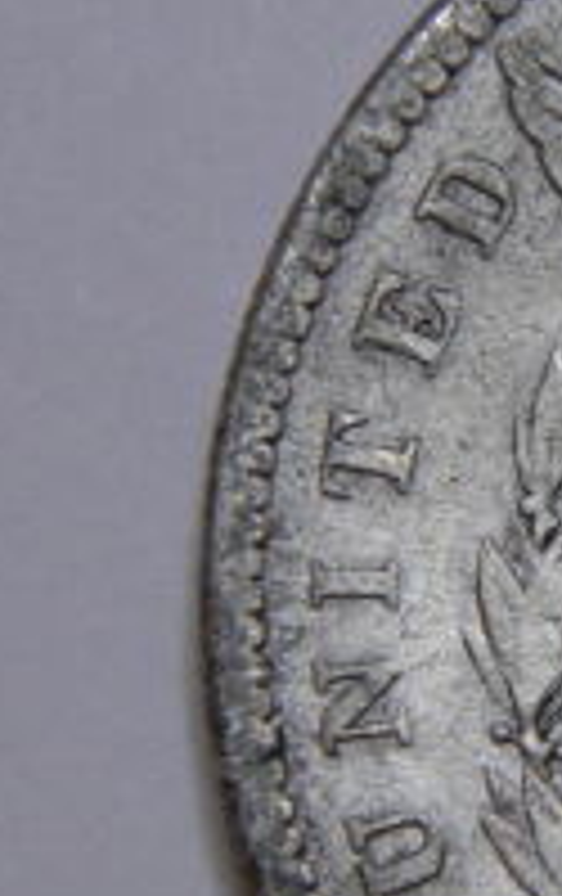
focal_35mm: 472
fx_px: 11525
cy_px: 603
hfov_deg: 2.8
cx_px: 1030
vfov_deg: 4.4
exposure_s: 1/30
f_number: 5
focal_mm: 26.8
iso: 112
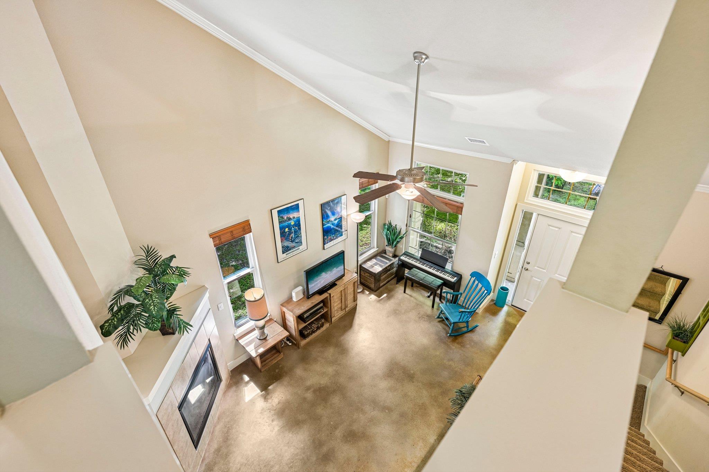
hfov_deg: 95.0
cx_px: 354
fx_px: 325
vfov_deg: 72.0
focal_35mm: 16
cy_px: 236
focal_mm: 16.5
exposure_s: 1/15
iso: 400
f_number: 5.6
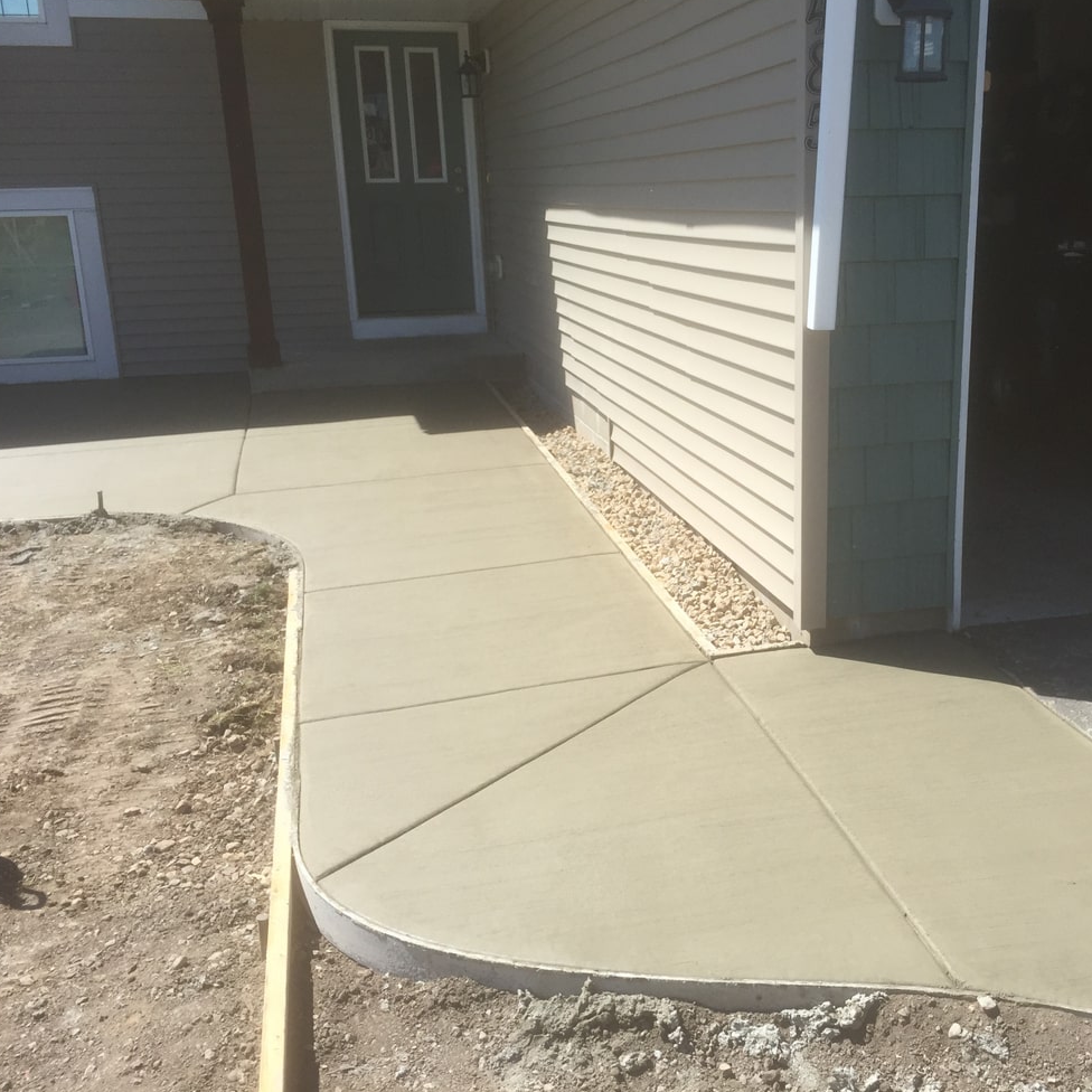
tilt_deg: -15.7
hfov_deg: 46.7
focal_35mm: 35
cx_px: 694
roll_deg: +1.2
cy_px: 545
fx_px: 1249
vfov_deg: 47.2
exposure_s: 1/1319
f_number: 2.2
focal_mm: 4.15
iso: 32
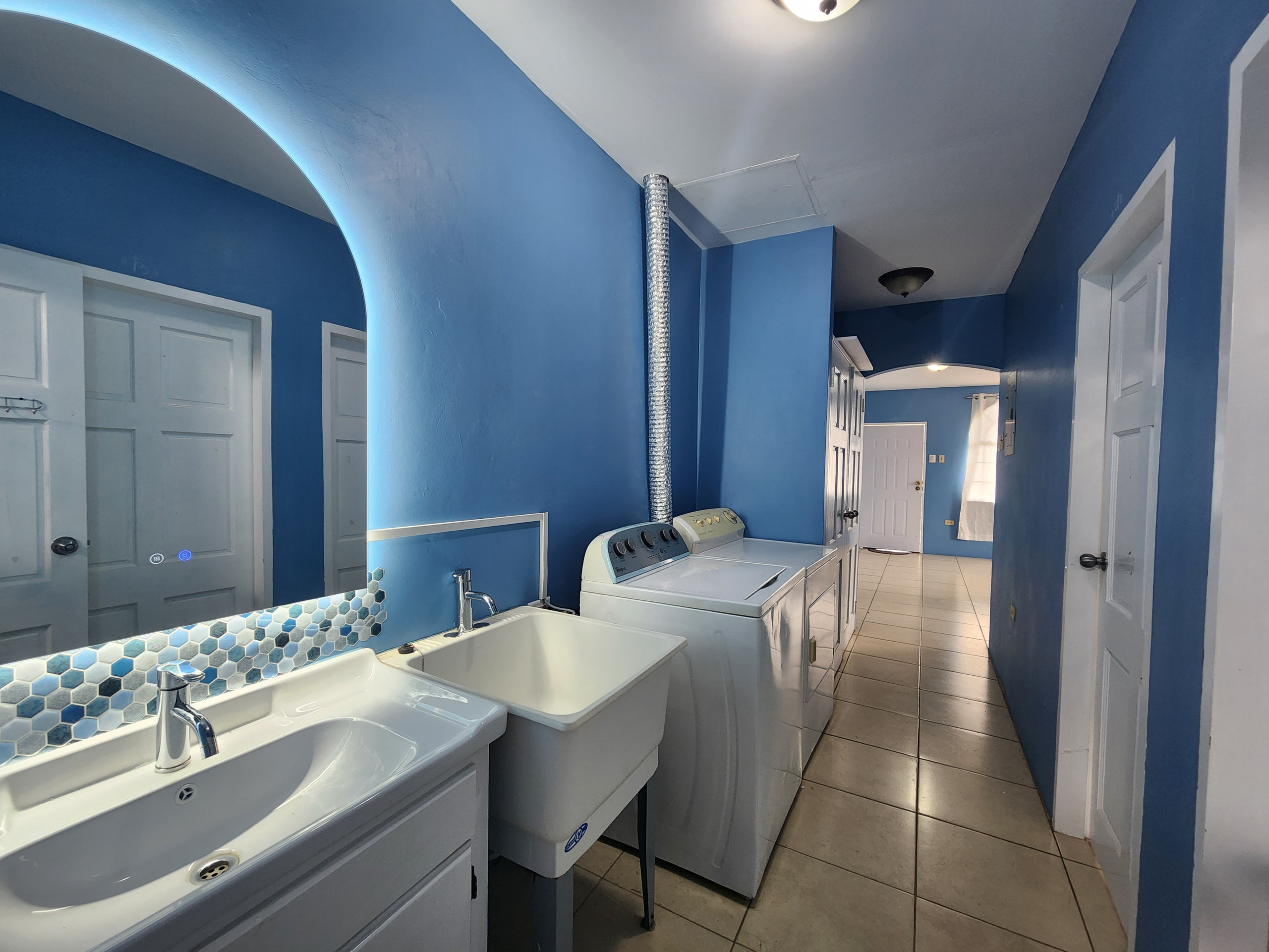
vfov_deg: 89.9
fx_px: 477
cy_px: 476
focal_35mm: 13
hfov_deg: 106.2
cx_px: 634
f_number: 2.2
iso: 200
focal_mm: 2.2
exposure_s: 1/60
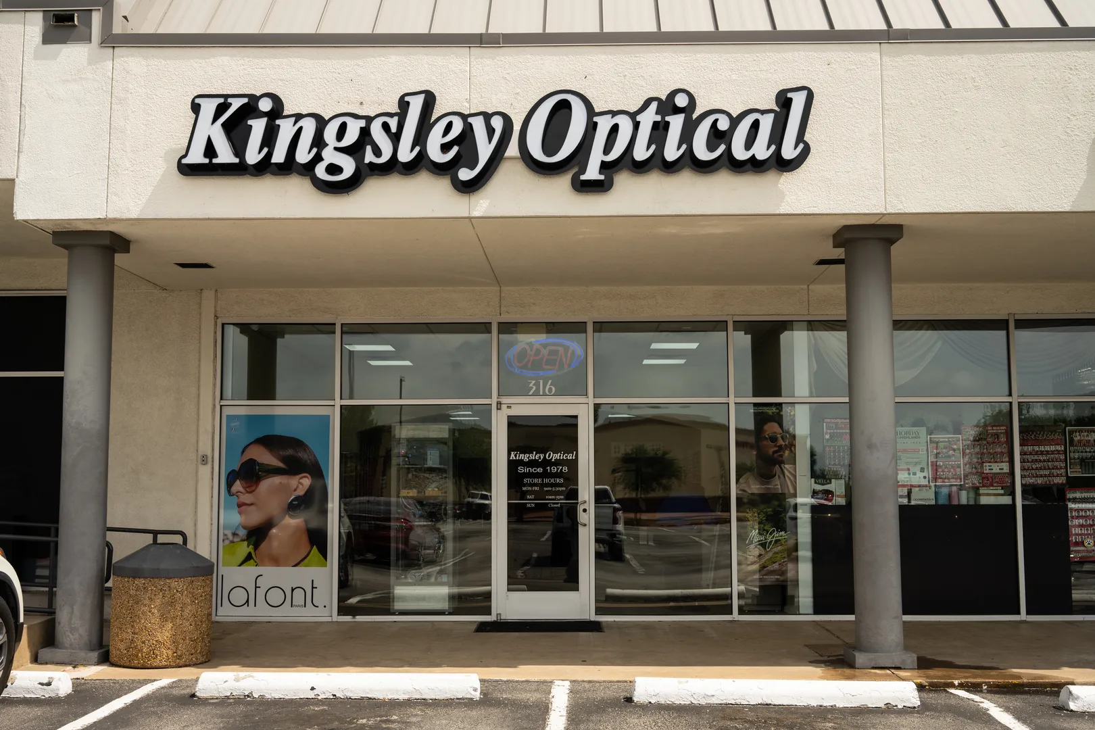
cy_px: 365
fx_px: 1277
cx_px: 548
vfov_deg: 31.9
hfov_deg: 46.4
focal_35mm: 42
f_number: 7.1
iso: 64
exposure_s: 1/200
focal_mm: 42
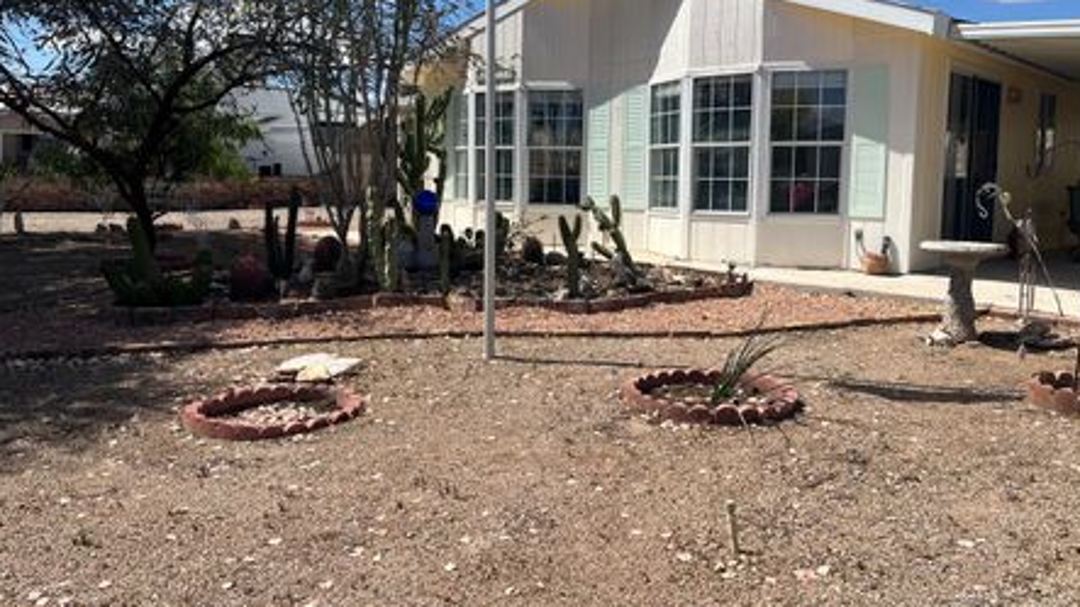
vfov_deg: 36.5
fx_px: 916
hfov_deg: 60.9
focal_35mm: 32
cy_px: 240
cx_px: 588
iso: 50
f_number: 1.5
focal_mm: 5.7
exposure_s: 1/6211
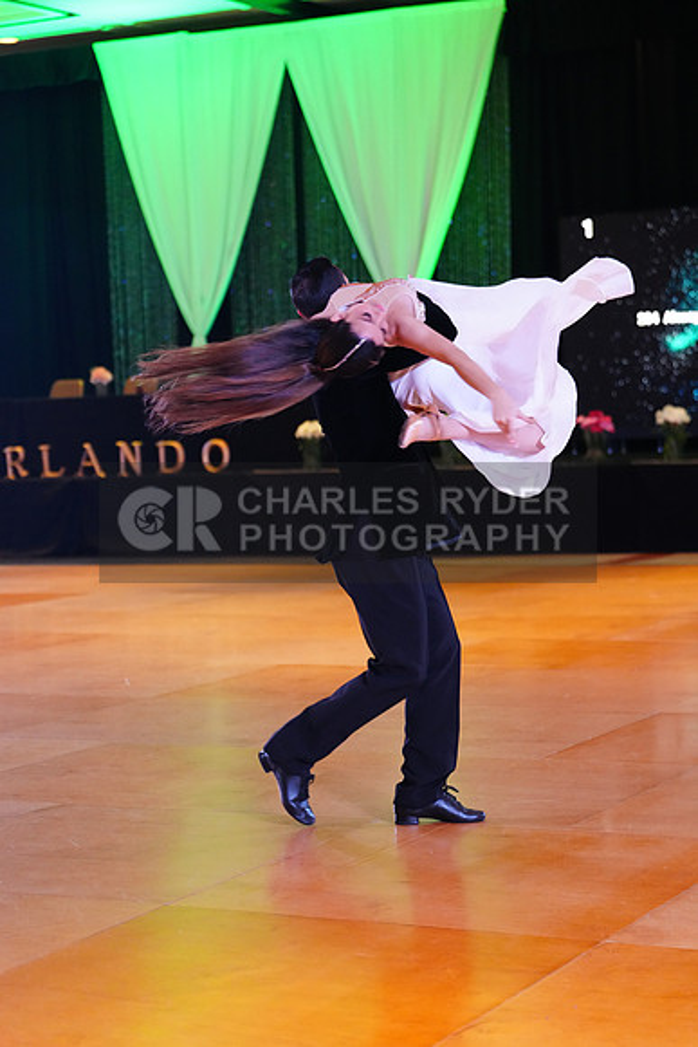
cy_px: 524
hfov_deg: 18.2
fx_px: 2180
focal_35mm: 75
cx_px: 349
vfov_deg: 27.0
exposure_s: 1/400
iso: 5000
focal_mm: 75
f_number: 2.8
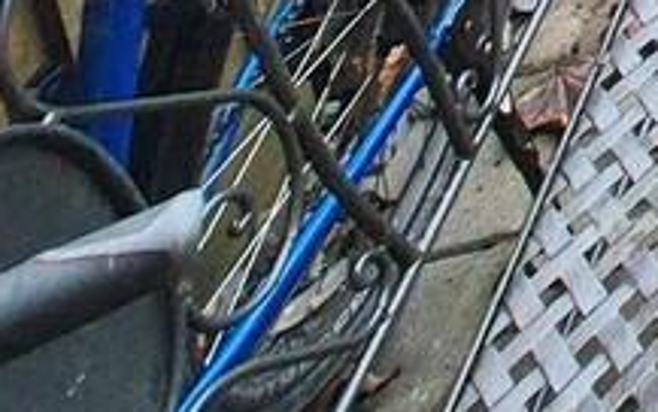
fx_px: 1167
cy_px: -688
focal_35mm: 65
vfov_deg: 12.8
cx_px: 1540
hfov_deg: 15.8
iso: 50
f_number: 2.2
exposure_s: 1/100
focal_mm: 2.2
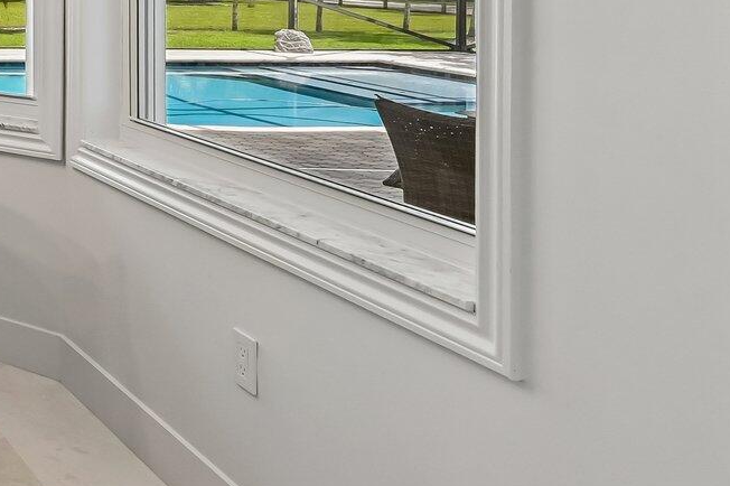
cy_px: -26
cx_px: -392
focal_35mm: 44
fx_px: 892
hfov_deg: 27.8
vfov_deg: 28.2
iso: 3200
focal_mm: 14
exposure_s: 1/1600
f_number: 8
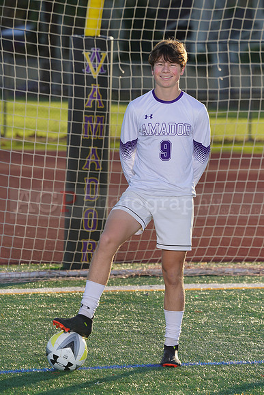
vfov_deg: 7.9
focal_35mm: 259
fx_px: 2847
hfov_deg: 5.3
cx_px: 132
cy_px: 198
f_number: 8
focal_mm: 259
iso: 100
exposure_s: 1/200
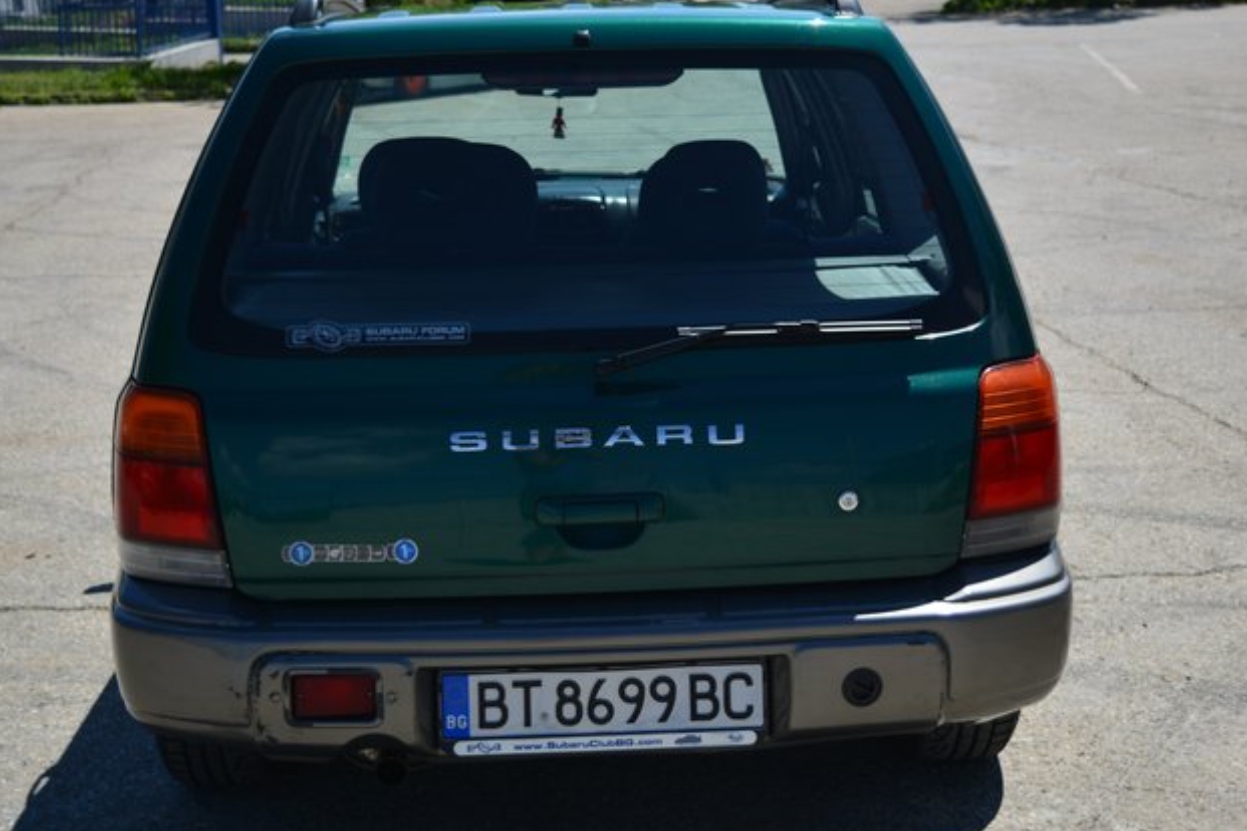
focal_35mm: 58
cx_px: 667
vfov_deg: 23.4
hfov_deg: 34.5
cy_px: 392
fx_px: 2009
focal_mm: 30
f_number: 4.2
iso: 100
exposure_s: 1/1250
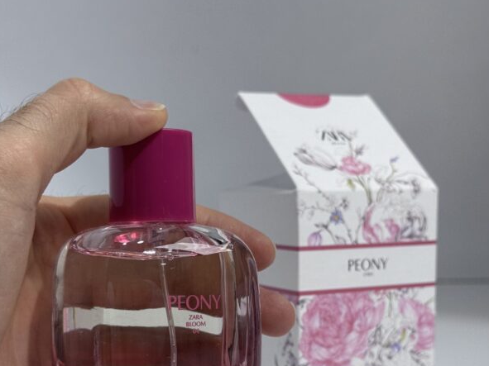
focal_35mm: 65
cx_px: 246
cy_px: 295
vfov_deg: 22.3
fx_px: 918
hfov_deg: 29.8
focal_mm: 6.76
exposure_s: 1/514
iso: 64
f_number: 1.78
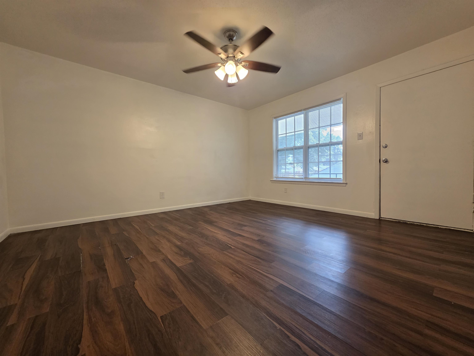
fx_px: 178
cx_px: 237
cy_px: 178
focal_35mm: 13
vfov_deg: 89.9
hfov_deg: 106.2
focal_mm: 2.2
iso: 200
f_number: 1.9
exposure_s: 1/120
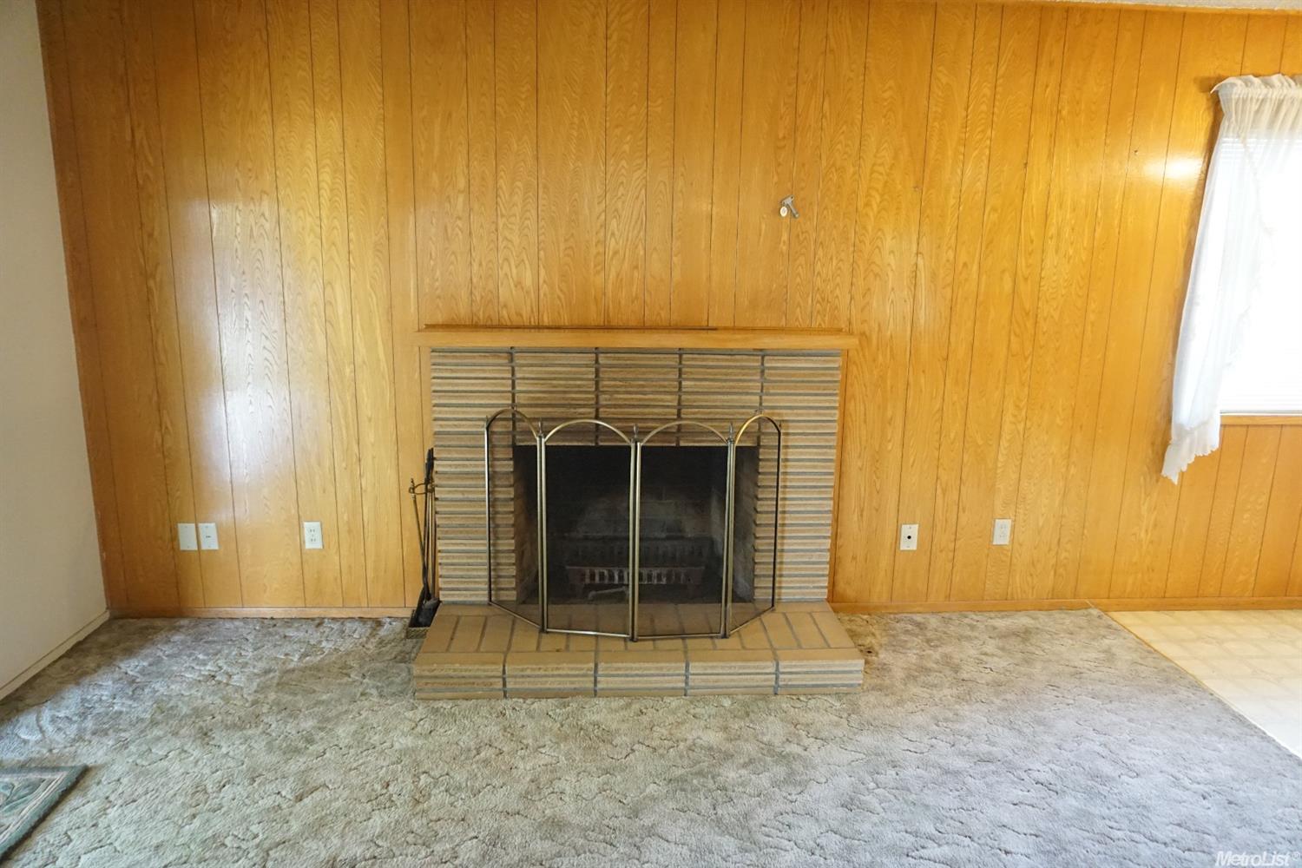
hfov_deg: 73.7
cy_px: 434
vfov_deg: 53.1
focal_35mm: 24
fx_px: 868
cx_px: 651
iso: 3200
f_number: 3.5
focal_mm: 16
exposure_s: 1/80
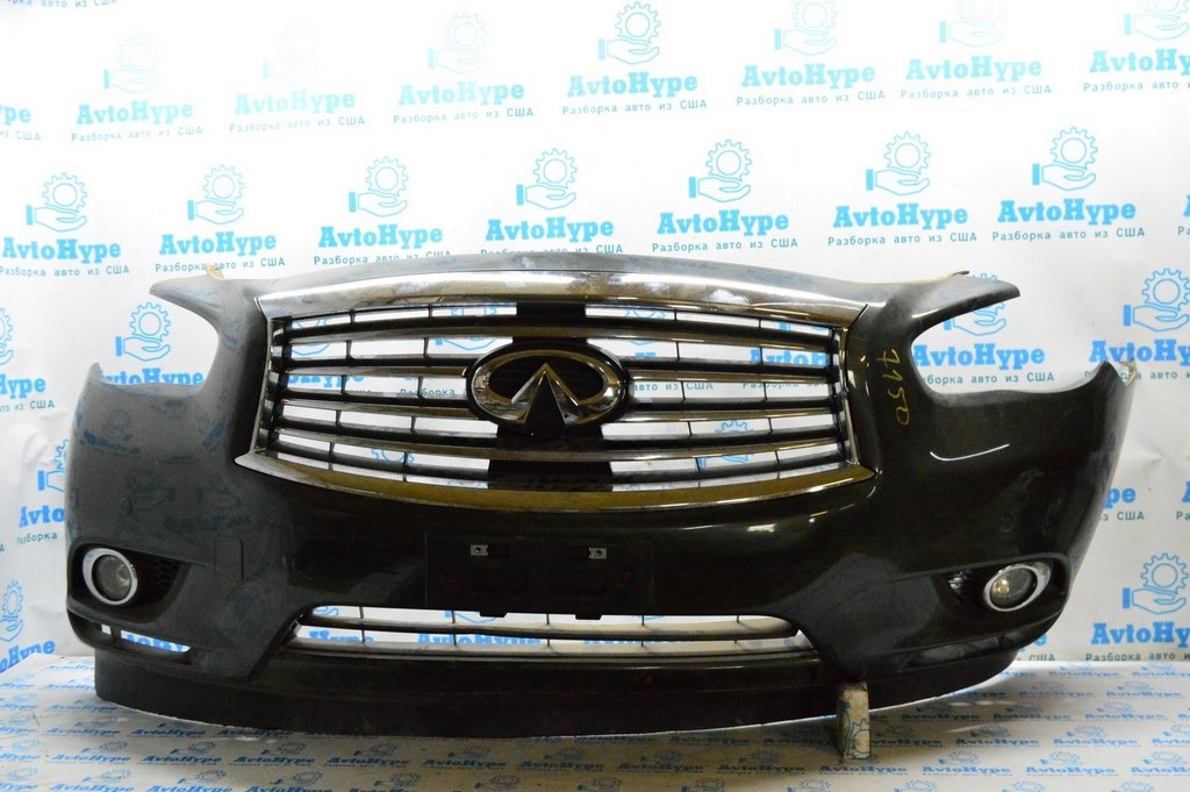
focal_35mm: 38
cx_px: 595
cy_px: 396
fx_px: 1239
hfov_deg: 51.3
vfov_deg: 35.4
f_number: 7.1
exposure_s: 1/200
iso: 6400
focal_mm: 25
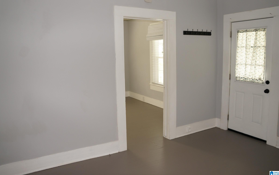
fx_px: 213
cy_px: 82
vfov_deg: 44.5
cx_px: 141
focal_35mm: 28
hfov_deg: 66.5
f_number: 4
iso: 250
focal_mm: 18
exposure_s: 1/60
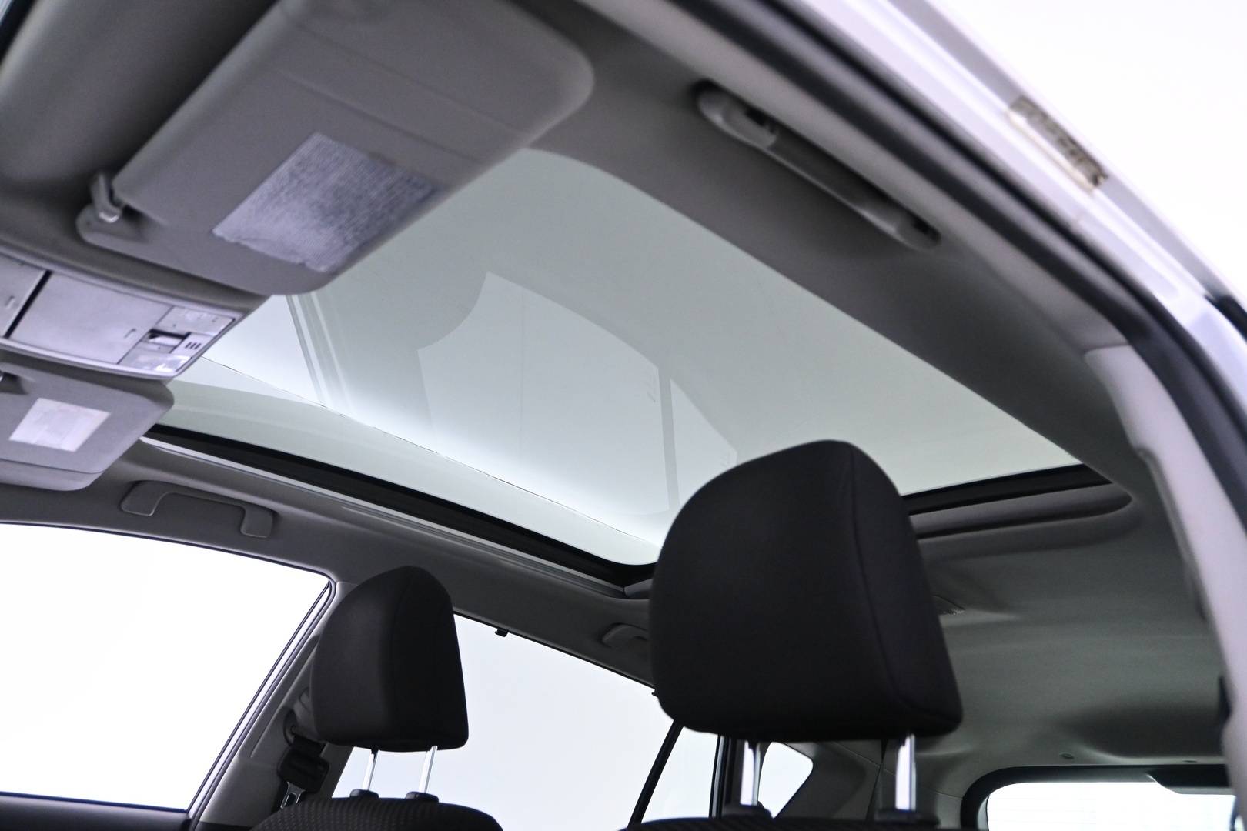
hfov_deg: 61.9
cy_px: 416
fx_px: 1039
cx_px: 624
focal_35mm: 30
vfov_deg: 43.6
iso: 3200
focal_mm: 20
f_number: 3.8
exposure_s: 1/40
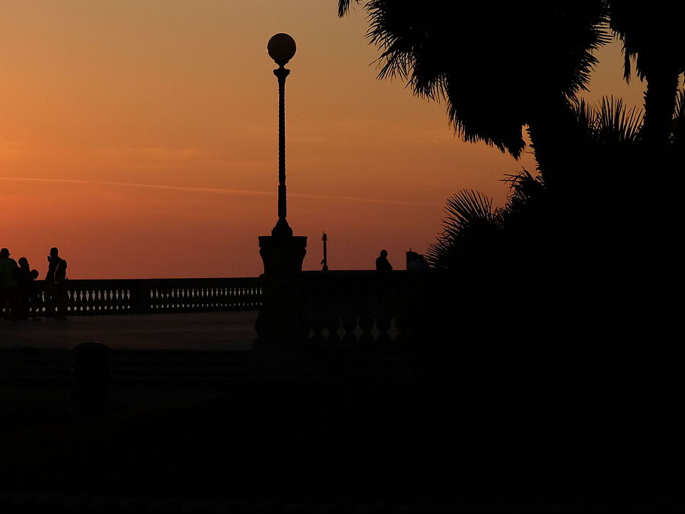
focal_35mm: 170
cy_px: 73
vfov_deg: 8.7
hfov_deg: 11.5
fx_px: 3364
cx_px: -32
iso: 400
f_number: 8
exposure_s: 1/900
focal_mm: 44.4
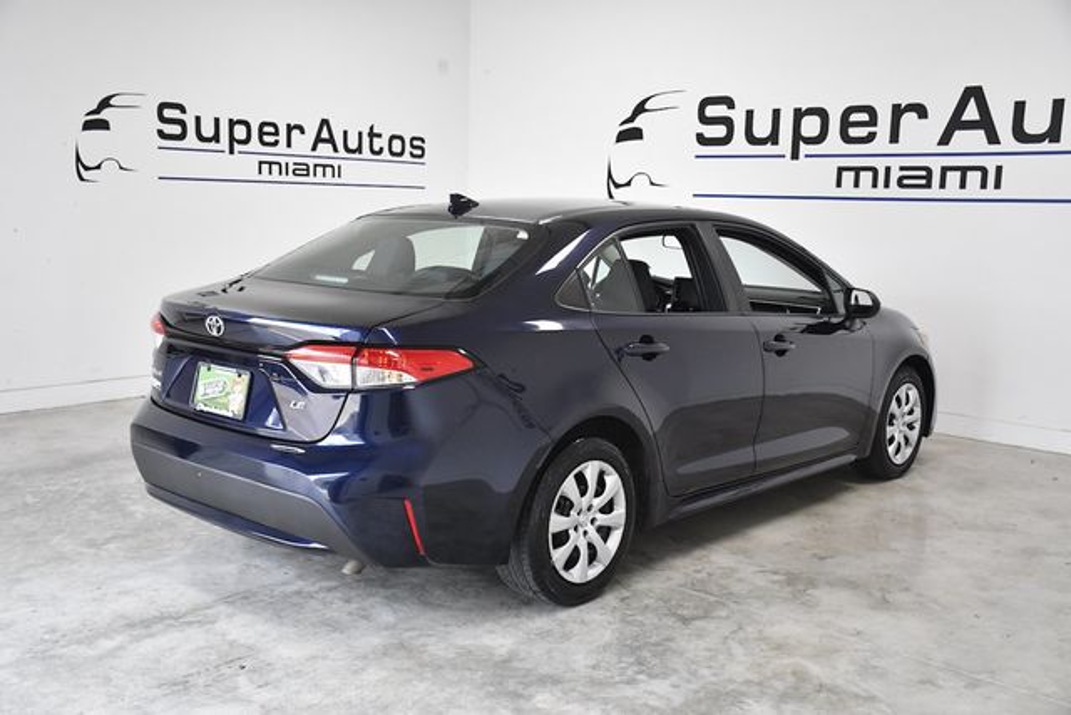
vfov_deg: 36.9
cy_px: 358
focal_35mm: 36
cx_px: 536
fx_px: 1071
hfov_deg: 53.1
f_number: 3.8
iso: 2500
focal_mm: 24
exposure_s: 1/1250
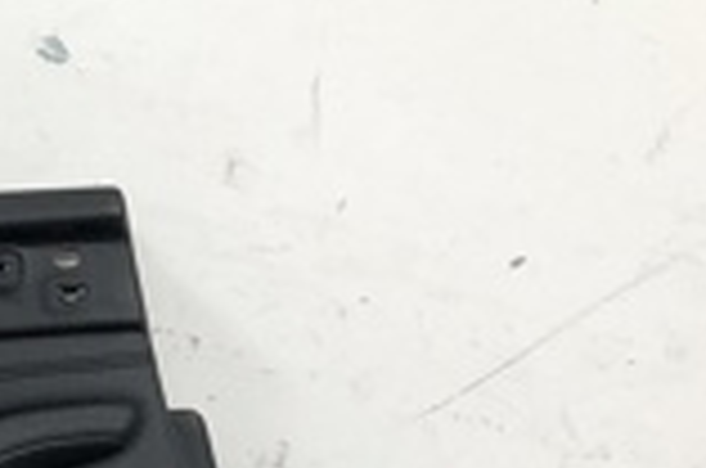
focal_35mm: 119
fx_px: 2329
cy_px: 832
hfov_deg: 15.3
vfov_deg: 10.8
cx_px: -481
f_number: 1.8
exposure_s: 1/33
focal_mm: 4
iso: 40
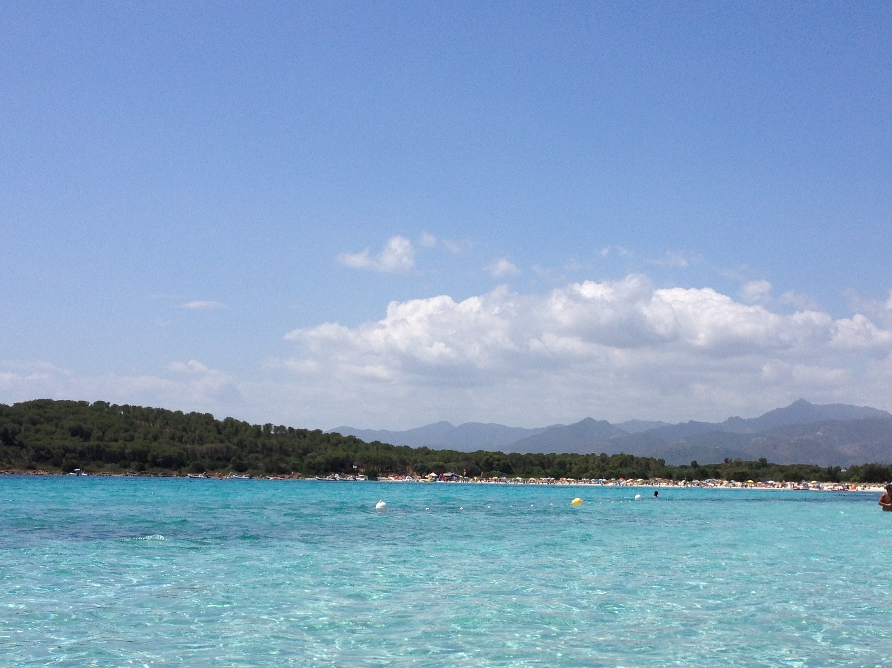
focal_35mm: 58
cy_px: 458
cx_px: 545
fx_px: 1494
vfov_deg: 25.1
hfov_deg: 33.1
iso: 50
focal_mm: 4.28
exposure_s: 1/3067
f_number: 2.4
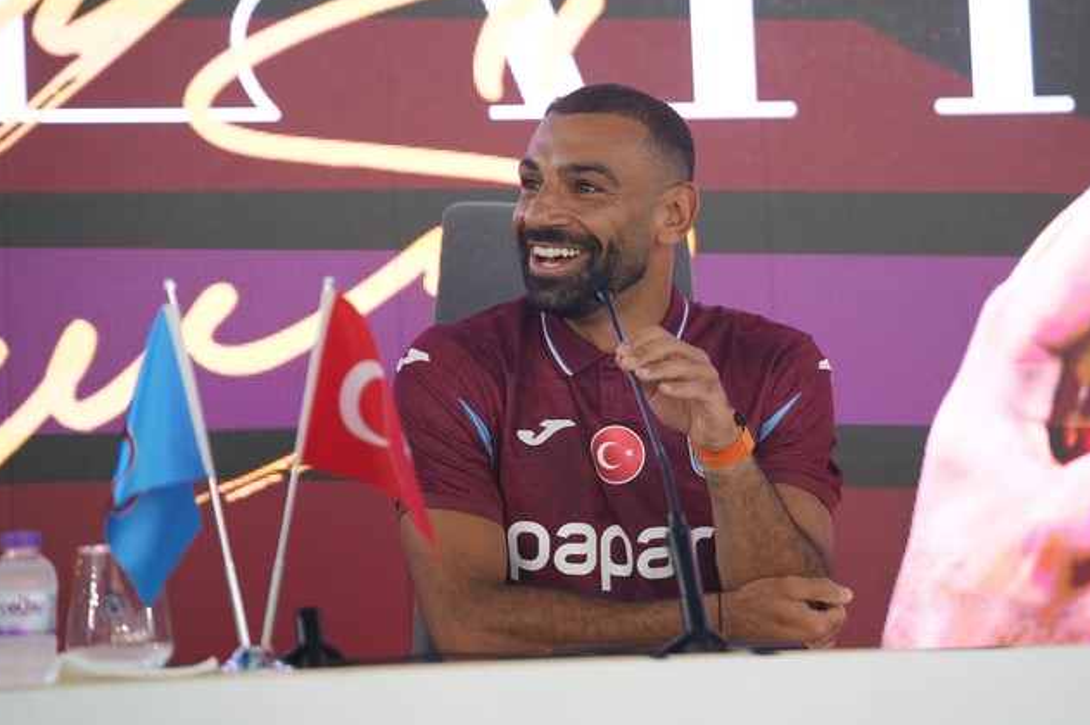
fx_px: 3692
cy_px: 315
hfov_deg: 16.8
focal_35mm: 122
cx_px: 584
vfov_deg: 11.2
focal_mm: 104
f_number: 2.8
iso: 1250
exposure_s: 1/320
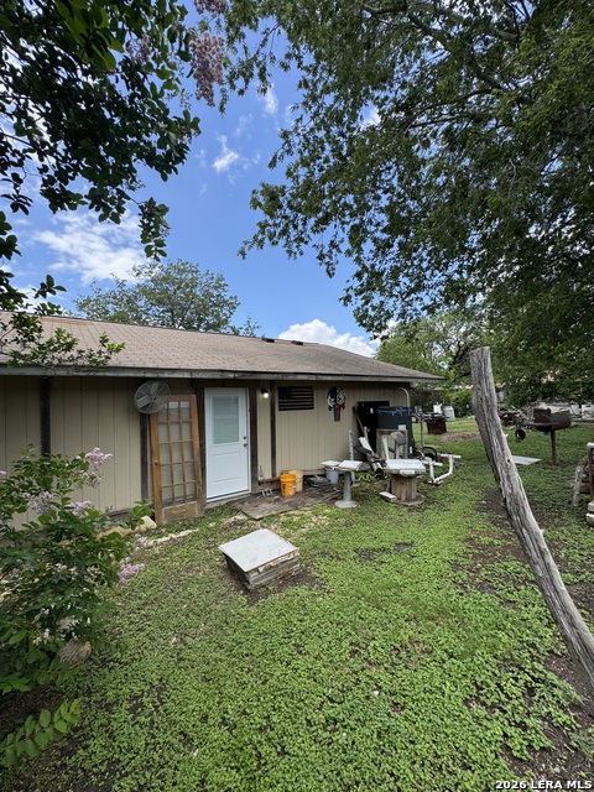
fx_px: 320
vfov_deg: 102.1
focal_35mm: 14
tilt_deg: +0.9
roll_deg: +1.9
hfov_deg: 85.7
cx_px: 297
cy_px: 396
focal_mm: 2.22
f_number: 2.2
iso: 50
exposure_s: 1/1048
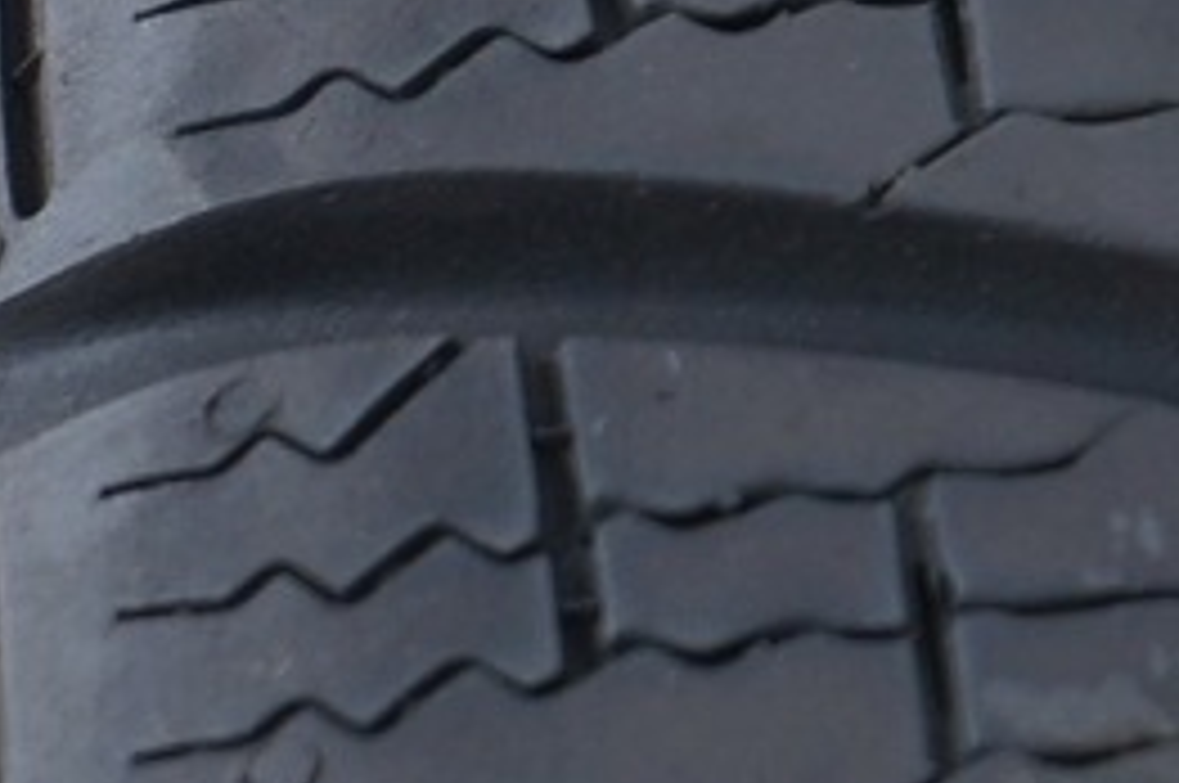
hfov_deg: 4.3
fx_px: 15602
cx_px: 2223
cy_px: -520
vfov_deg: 2.9
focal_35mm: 477
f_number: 7.1
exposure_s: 1/100
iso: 250
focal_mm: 65
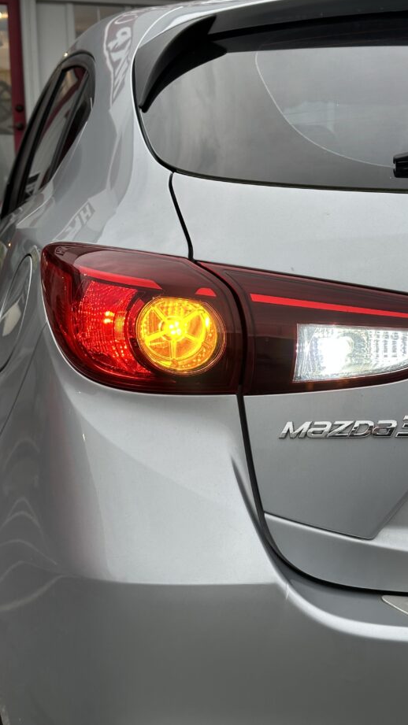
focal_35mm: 53
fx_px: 1019
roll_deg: +0.2
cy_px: 360
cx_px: 262
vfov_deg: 39.2
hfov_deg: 22.6
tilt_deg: -8.7
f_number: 1.78
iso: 50
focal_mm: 6.86
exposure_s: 1/210
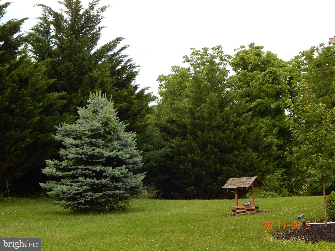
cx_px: 168
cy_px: 126
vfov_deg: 17.2
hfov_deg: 22.8
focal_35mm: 86
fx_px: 832
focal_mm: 15.3
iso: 125
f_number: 4.3
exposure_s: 1/200
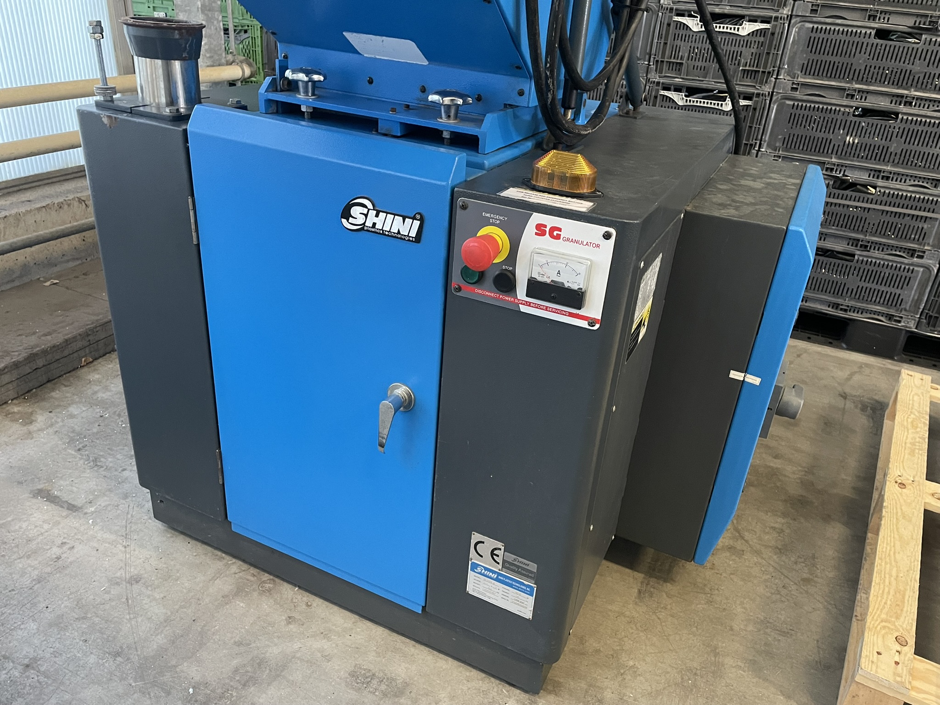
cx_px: 470
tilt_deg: -26.9
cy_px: 352
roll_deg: -3.7
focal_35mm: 26
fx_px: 706
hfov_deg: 67.3
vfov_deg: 53.1
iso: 500
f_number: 1.6
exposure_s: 1/25
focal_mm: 4.2
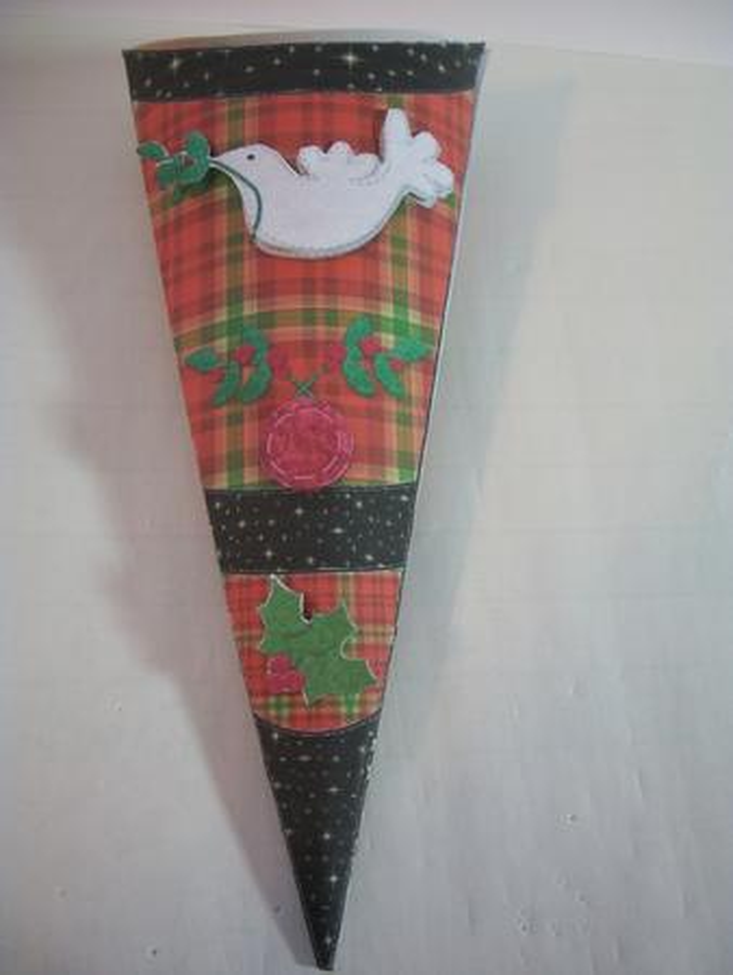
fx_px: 987
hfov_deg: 40.7
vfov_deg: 52.6
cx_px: 366
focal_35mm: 35
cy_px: 488
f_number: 3.1
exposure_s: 1/30
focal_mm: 6.3
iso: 160
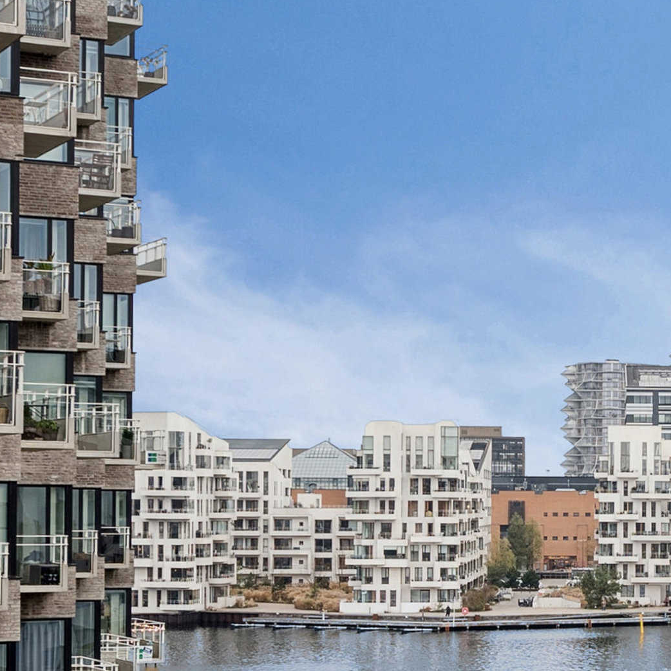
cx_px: 727
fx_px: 2061
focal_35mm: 94
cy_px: 558
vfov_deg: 18.3
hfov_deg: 17.9
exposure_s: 1/100
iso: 200
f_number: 4
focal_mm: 30
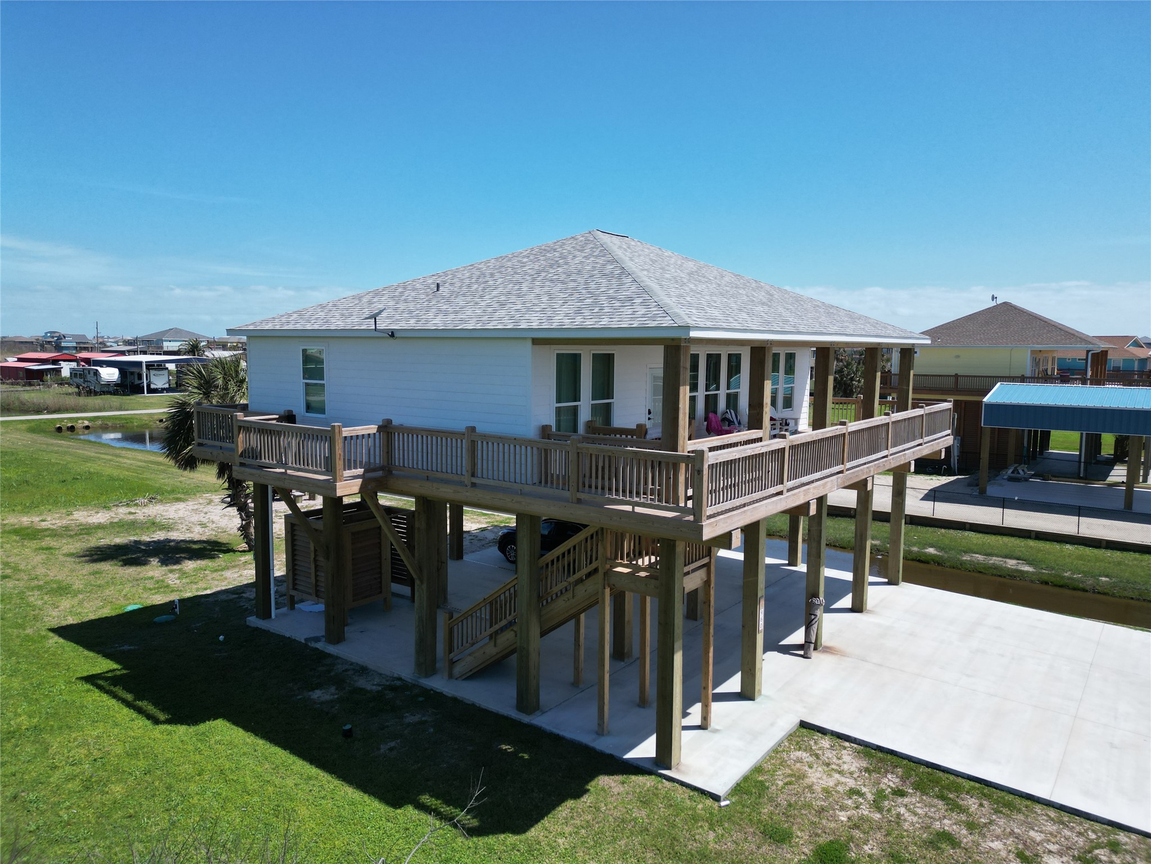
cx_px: 576
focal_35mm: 24
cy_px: 432
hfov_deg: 71.6
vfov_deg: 56.8
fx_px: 798
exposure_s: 1/4000
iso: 200
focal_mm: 6.72
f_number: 1.7
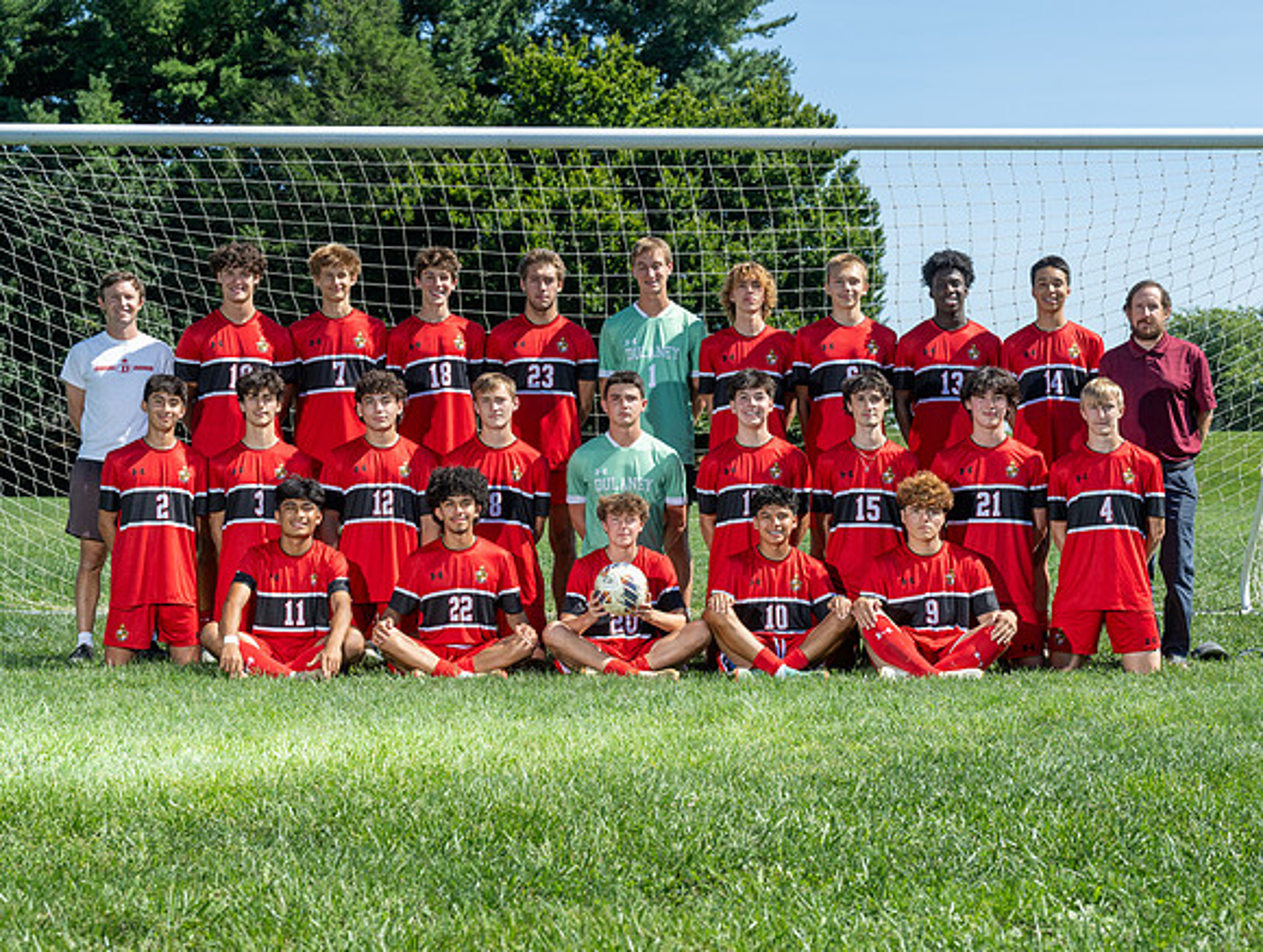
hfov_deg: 23.5
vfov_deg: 17.8
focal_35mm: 83
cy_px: 519
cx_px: 624
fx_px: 3035
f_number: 7.1
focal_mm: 70
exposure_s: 1/250
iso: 100
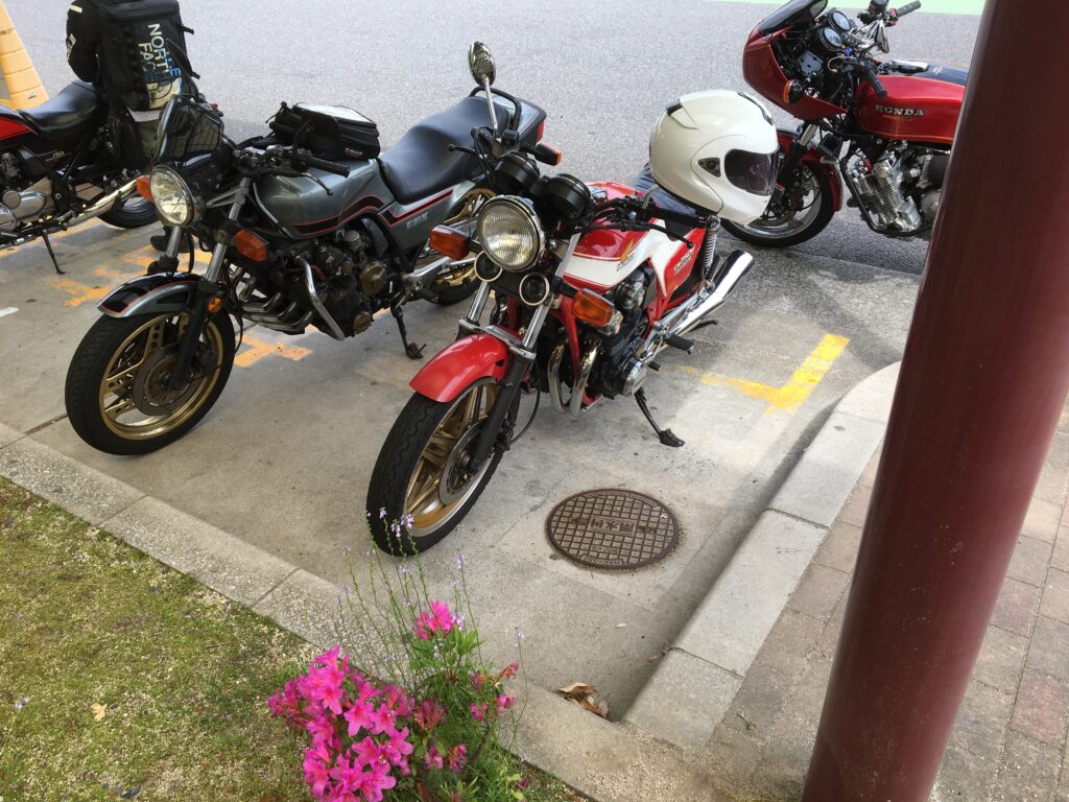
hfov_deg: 61.7
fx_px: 896
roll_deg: +0.9
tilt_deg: -32.2
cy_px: 401
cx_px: 534
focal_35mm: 29
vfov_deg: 48.2
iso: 25
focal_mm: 4.15
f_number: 2.2
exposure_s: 1/493
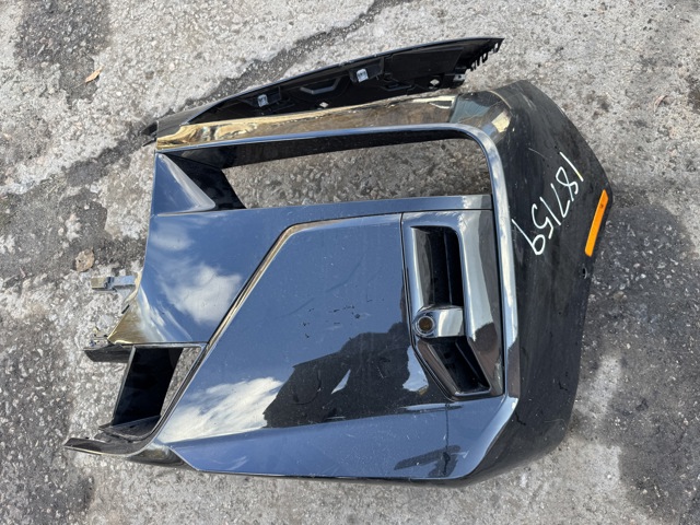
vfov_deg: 56.8
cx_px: 350
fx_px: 485
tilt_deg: -74.4
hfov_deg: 71.6
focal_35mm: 24
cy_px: 262
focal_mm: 6.76
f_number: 1.78
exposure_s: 1/154
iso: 64
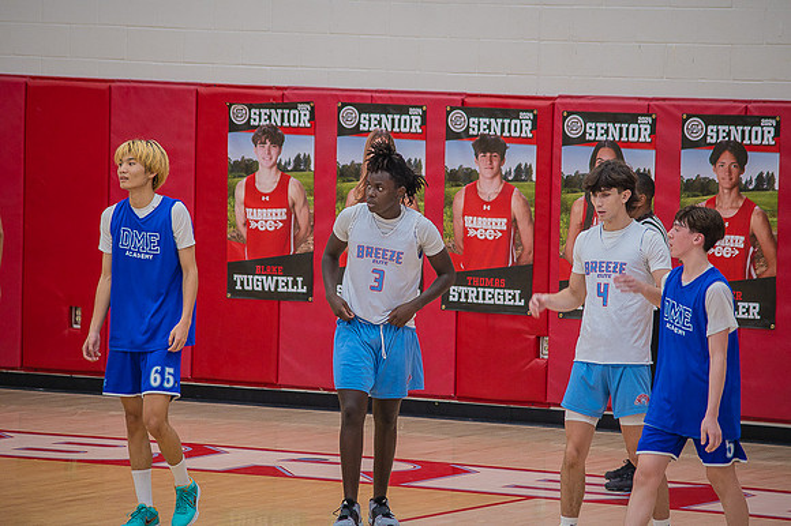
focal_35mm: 220
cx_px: 396
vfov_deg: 6.2
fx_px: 4831
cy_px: 263
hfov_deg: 9.4
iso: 1000
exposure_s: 1/250
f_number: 5.3
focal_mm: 220
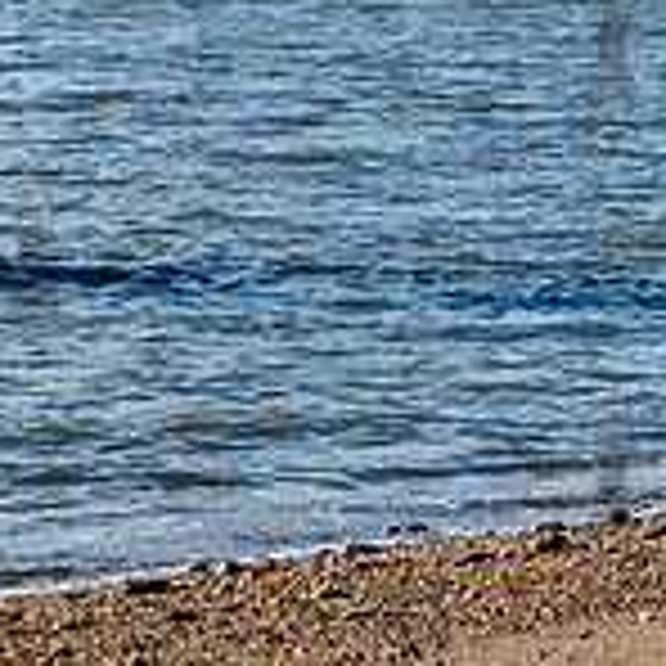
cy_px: 27
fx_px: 4571
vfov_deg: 8.3
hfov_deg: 8.3
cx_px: 608
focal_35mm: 210
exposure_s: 1/1250
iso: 1000
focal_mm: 60
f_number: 9
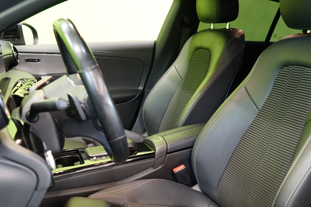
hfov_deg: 48.4
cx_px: 169
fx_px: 346
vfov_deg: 33.1
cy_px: 137
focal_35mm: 40
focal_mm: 29
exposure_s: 1/20
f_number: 4
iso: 1600
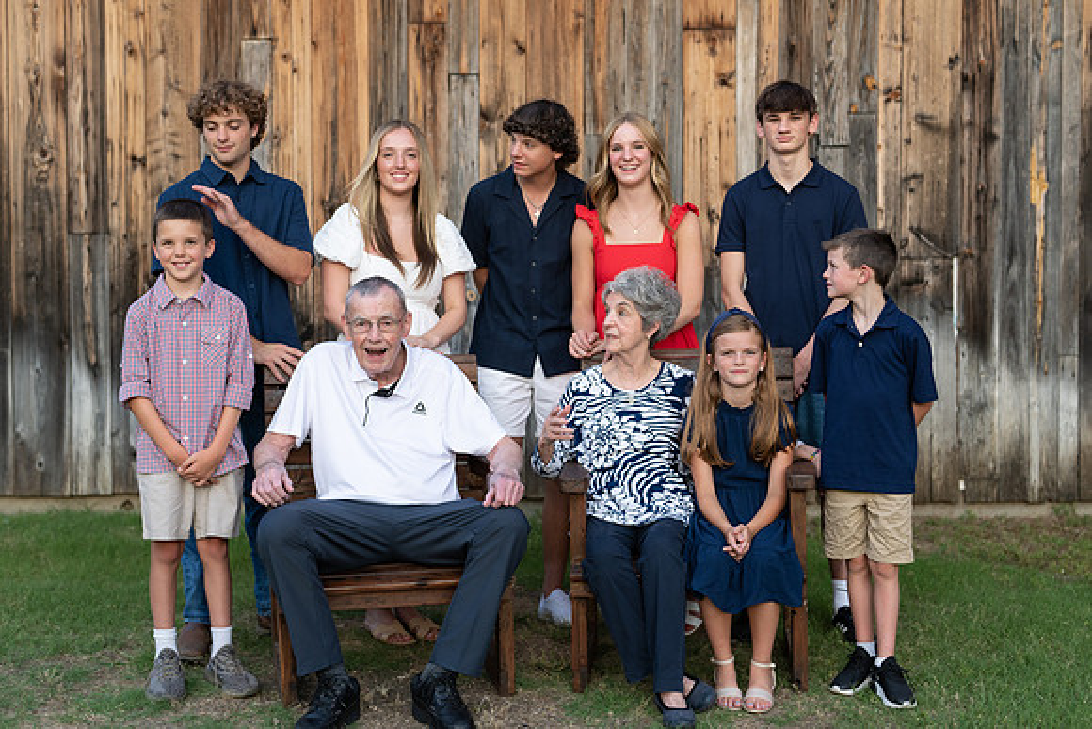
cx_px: 551
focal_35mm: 54
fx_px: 1650
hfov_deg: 36.6
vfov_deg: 24.9
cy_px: 359
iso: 200
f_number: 2.2
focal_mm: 50
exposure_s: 1/800
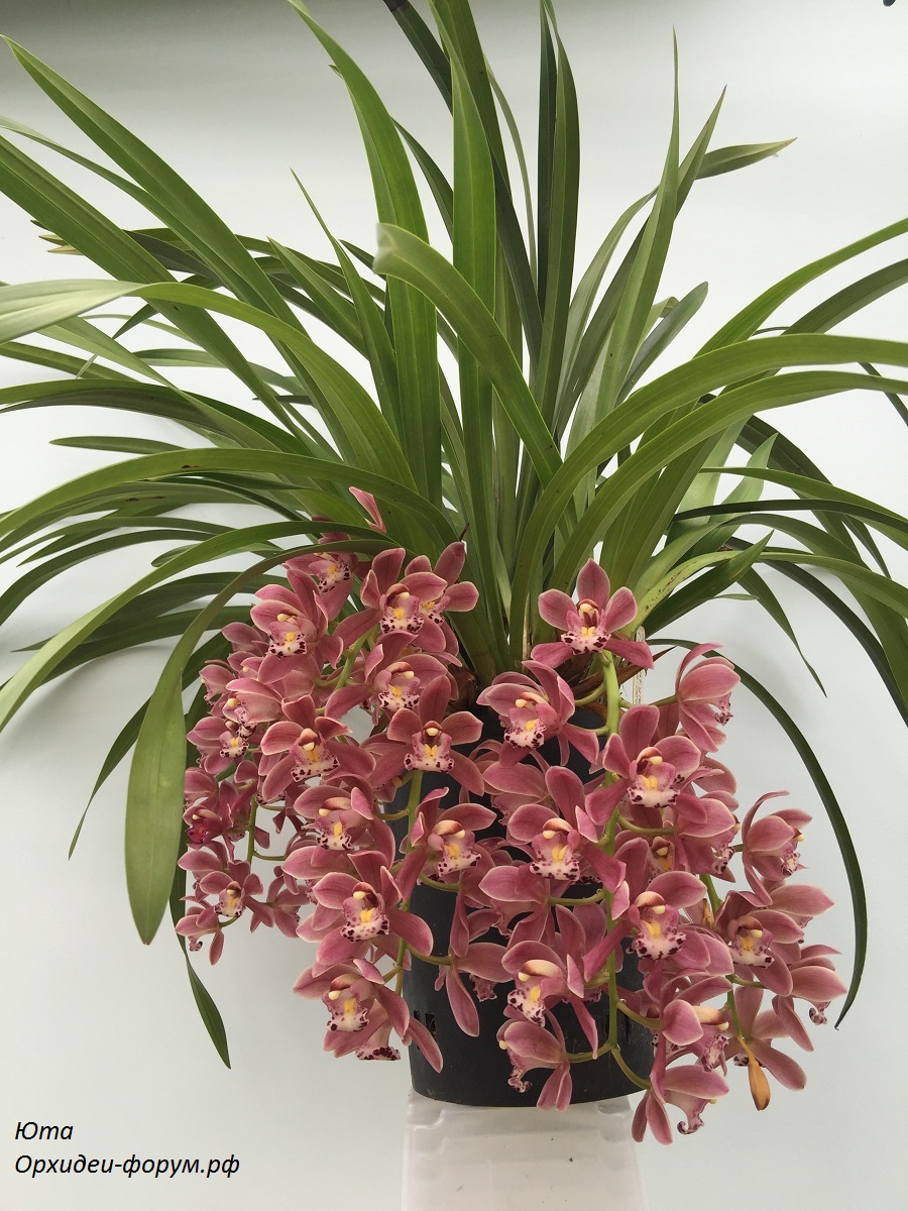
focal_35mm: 29
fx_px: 1014
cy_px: 606
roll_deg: +3.1
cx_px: 454
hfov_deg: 48.2
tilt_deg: +14.8
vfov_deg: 61.7
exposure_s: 1/50
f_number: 2.2
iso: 32
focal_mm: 4.15
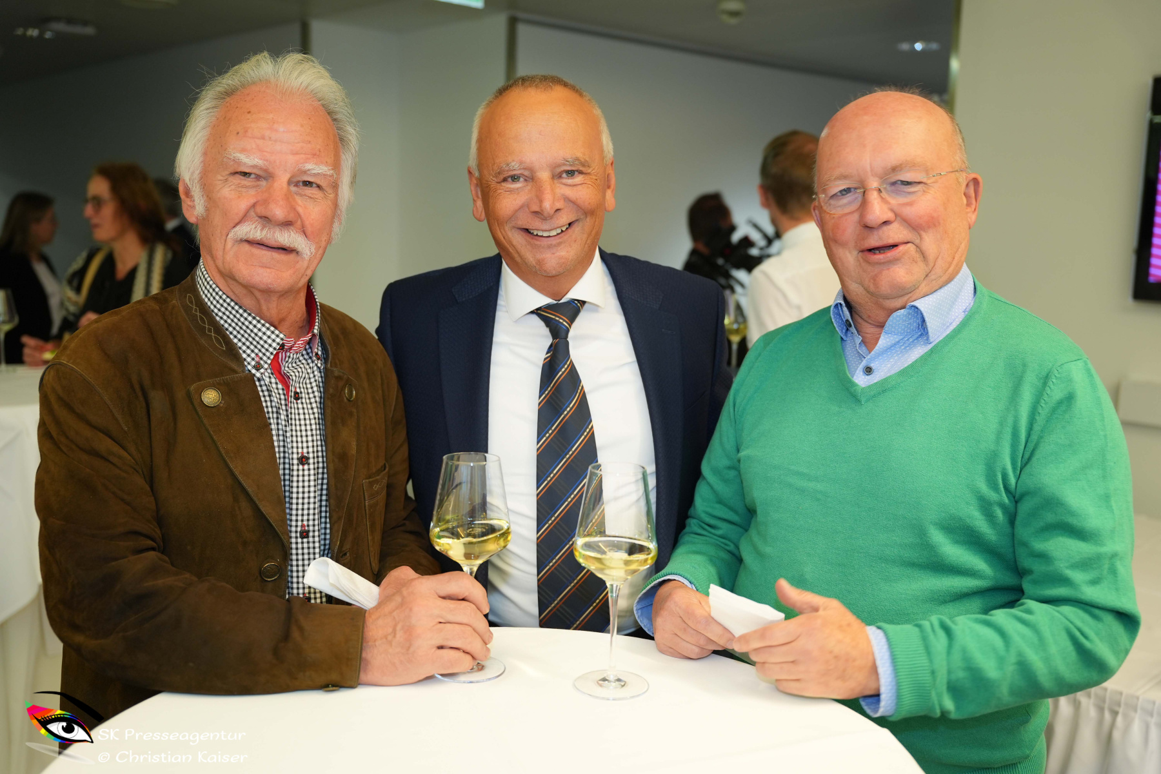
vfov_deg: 38.9
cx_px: 580
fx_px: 1096
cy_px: 387
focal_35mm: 34
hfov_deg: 55.8
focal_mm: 34
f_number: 2.8
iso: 400
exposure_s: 1/100
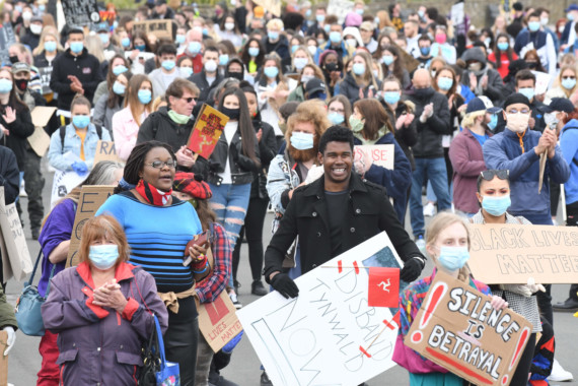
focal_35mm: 300
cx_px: 289
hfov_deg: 6.9
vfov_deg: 4.6
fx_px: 4816
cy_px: 193
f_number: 8
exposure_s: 1/250
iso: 800
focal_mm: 200
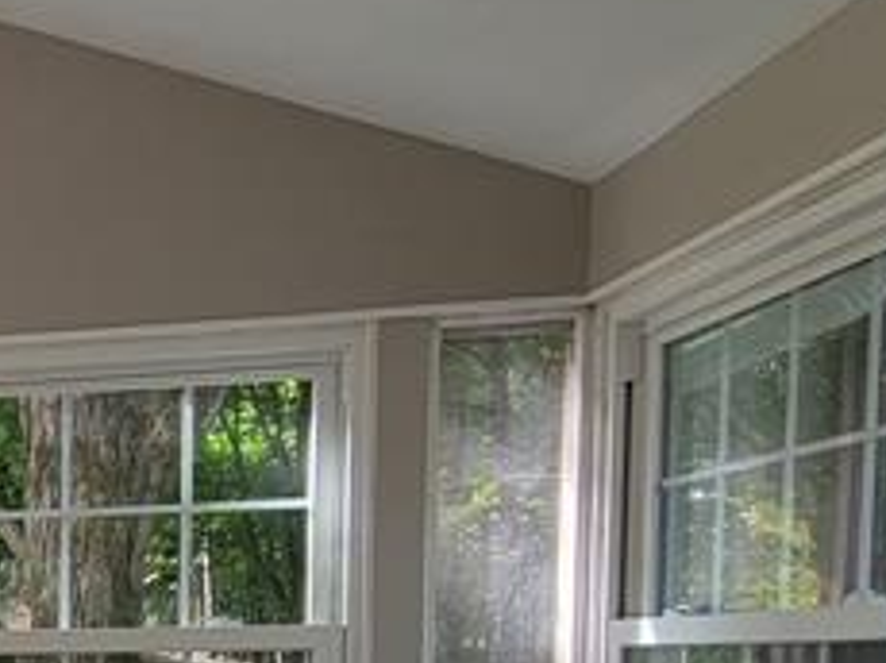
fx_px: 1483
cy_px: 744
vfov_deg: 23.5
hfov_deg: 22.2
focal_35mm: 58
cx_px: -663
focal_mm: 2.2
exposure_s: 1/120
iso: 80
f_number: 2.2
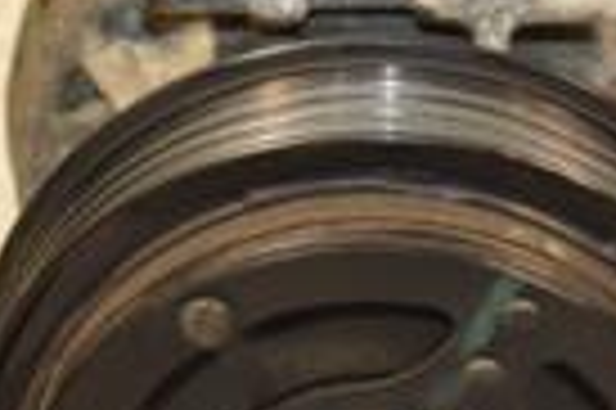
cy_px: 117
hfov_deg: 4.8
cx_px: 369
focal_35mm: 433
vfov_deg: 3.2
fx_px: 7400
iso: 800
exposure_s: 1/200
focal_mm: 66
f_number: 5.3
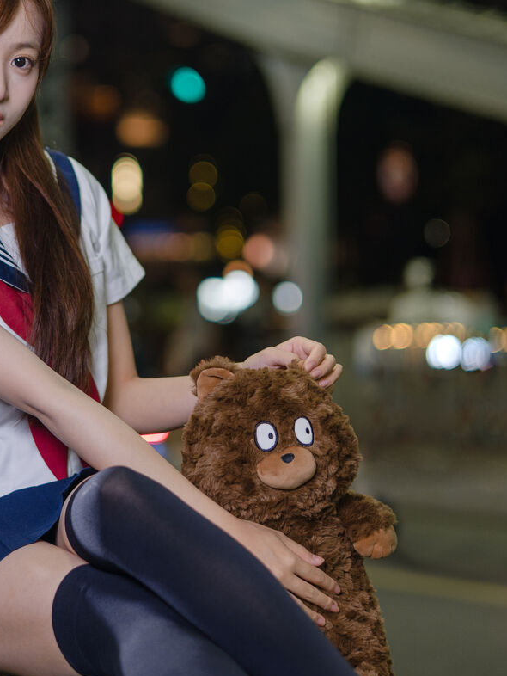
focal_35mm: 110
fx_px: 2147
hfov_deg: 13.4
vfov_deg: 17.9
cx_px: 167
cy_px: 264
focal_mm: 50
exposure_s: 1/160
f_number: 1.4
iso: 250
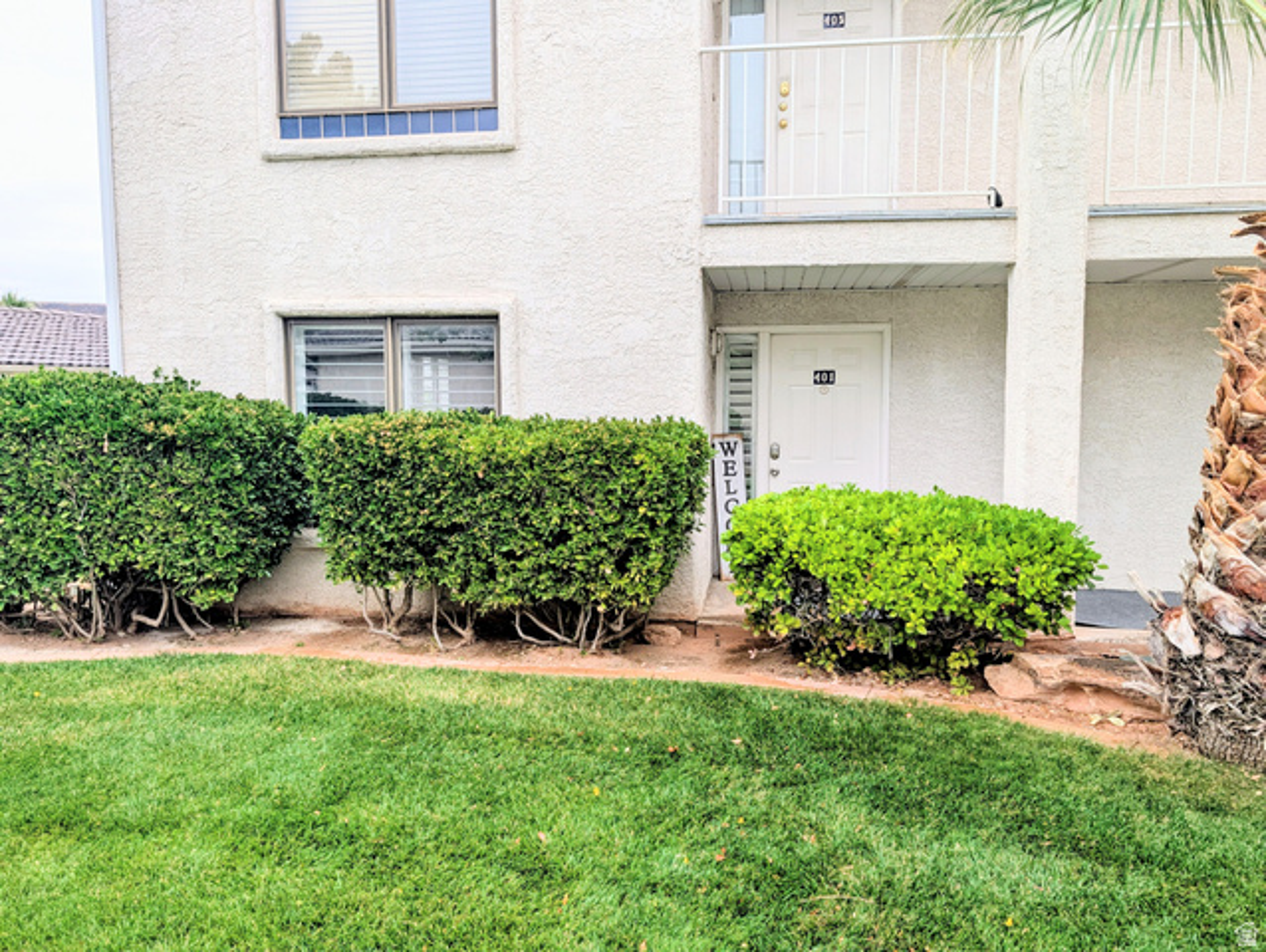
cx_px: 633
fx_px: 879
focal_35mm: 24
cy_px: 476
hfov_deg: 71.5
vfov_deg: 56.9
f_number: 1.68
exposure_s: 1/266
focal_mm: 6.9
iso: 18
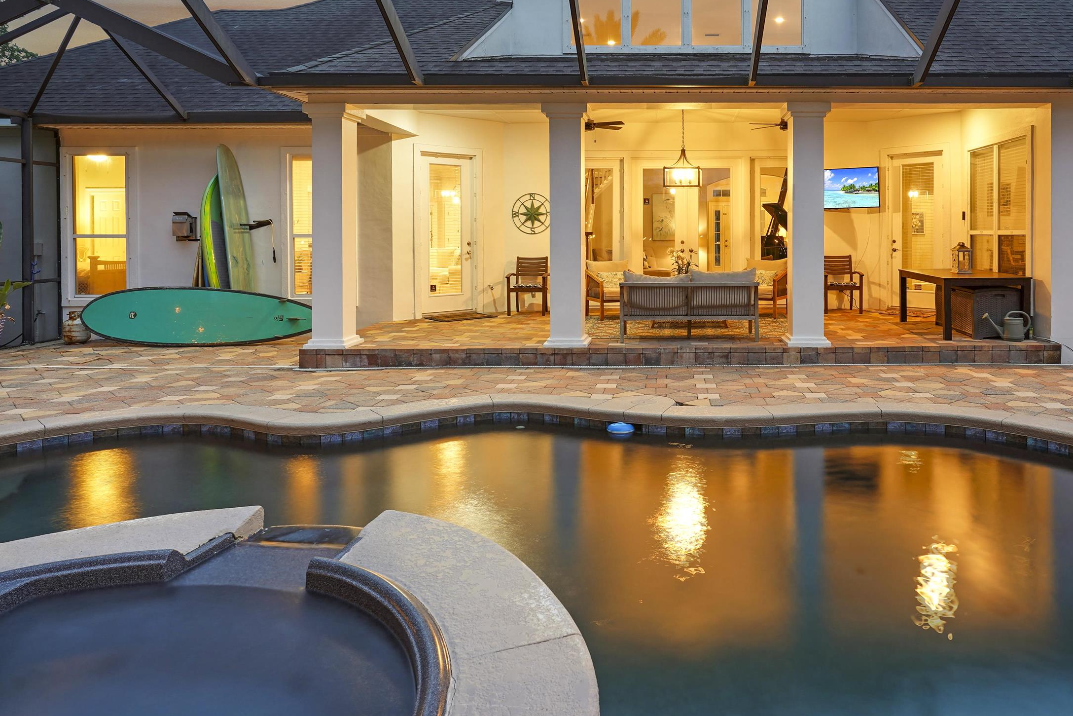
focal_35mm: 24
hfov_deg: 72.4
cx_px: 679
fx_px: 715
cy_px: 247
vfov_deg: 52.3
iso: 100
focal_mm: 17
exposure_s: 8
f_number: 8
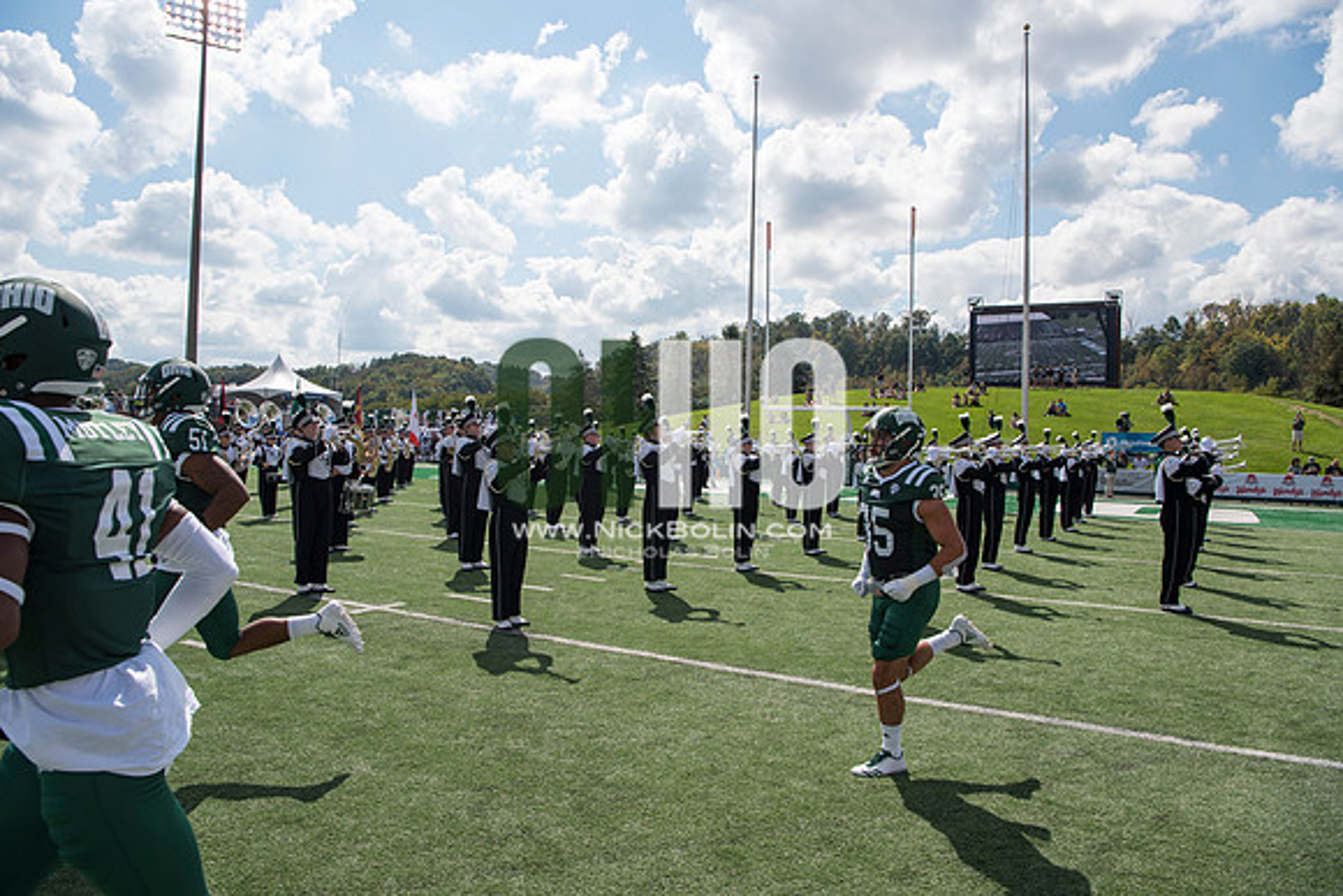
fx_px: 896
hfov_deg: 73.7
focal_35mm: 24
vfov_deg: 53.2
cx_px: 672
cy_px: 448
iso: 200
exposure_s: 1/1000
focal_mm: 24
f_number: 7.1
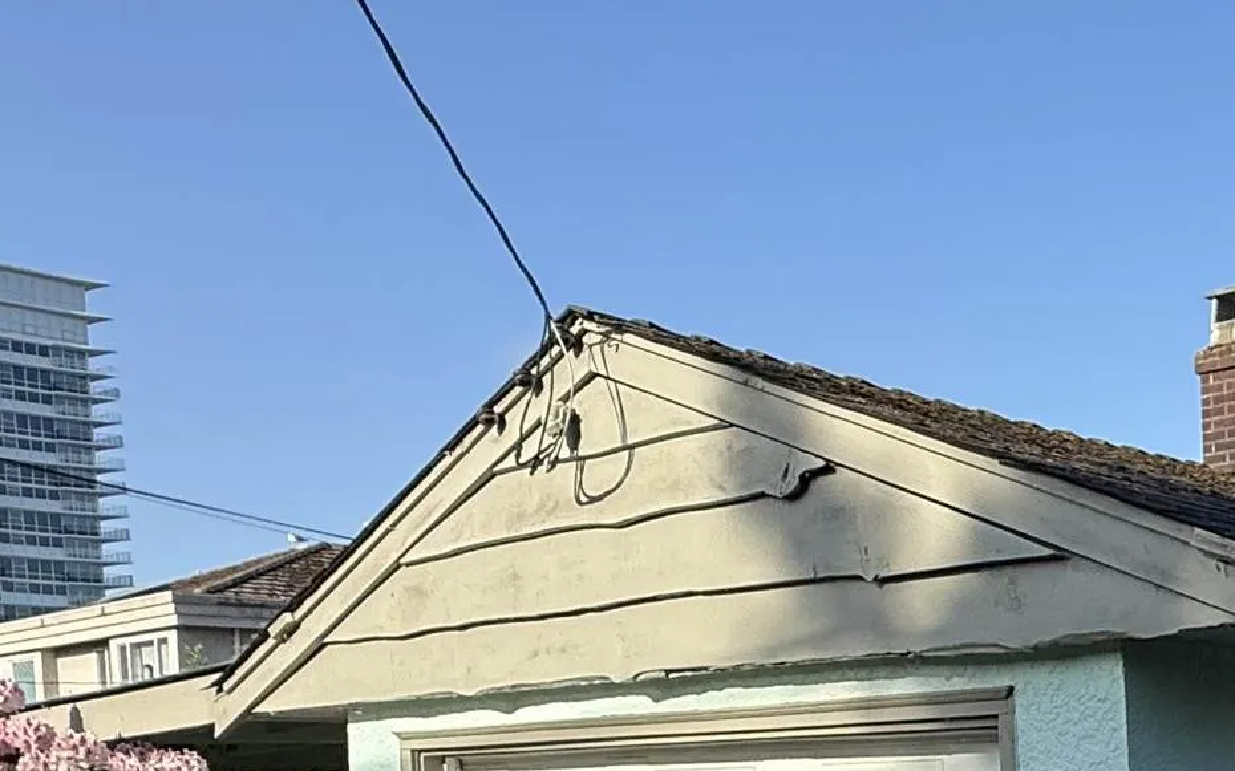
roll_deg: +2.4
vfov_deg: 24.4
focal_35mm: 49
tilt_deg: -2.1
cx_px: 1327
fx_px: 1649
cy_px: 872
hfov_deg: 35.6
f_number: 2.2
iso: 50
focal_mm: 2.22
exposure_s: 1/1698
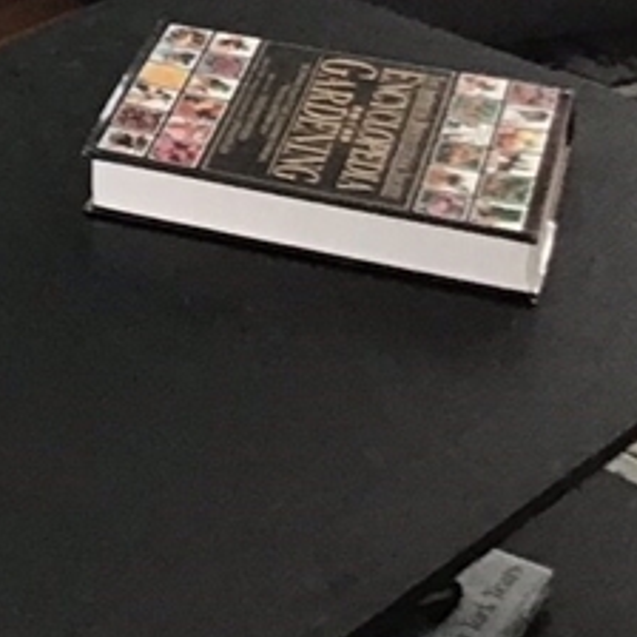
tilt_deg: -17.5
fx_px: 2602
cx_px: -506
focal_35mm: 125
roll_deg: +2.1
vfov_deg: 13.1
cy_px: -338
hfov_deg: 12.7
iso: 64
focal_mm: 3.3
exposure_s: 1/30
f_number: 2.4
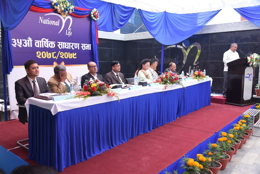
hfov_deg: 61.9
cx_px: 130
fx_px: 217
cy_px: 87
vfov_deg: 43.6
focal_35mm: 30
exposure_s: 1/200
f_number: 5
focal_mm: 30
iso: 200
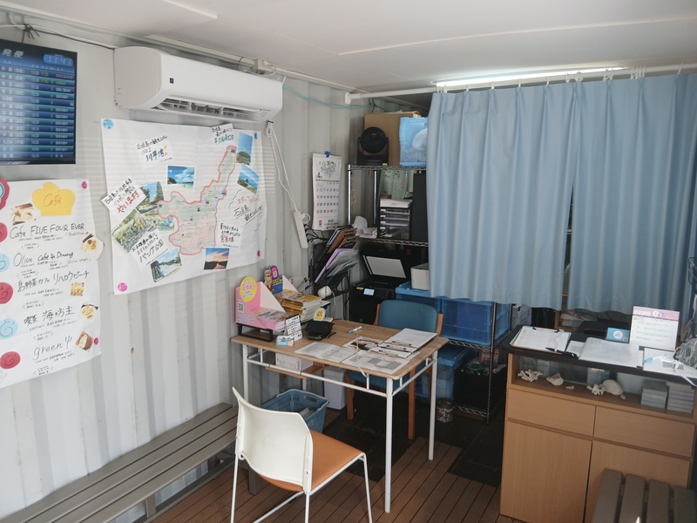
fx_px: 524
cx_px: 348
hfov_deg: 67.3
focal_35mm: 26
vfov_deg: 53.1
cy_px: 262
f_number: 1.8
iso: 50
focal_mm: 3.86
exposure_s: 1/50
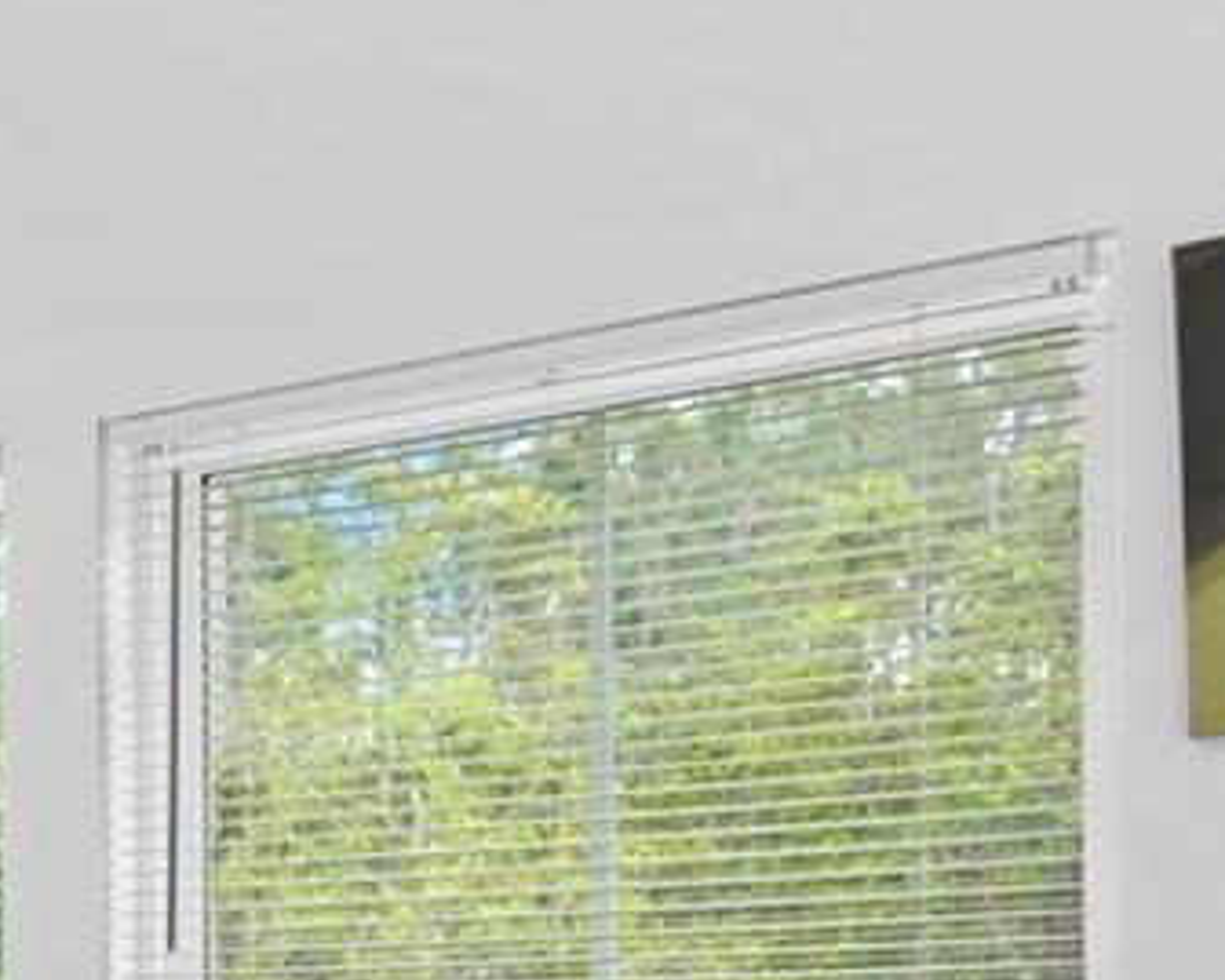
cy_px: 1104
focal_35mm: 76
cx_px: -999
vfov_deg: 19.3
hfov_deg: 19.0
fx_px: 2756
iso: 800
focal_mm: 17
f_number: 8
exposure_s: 1/15
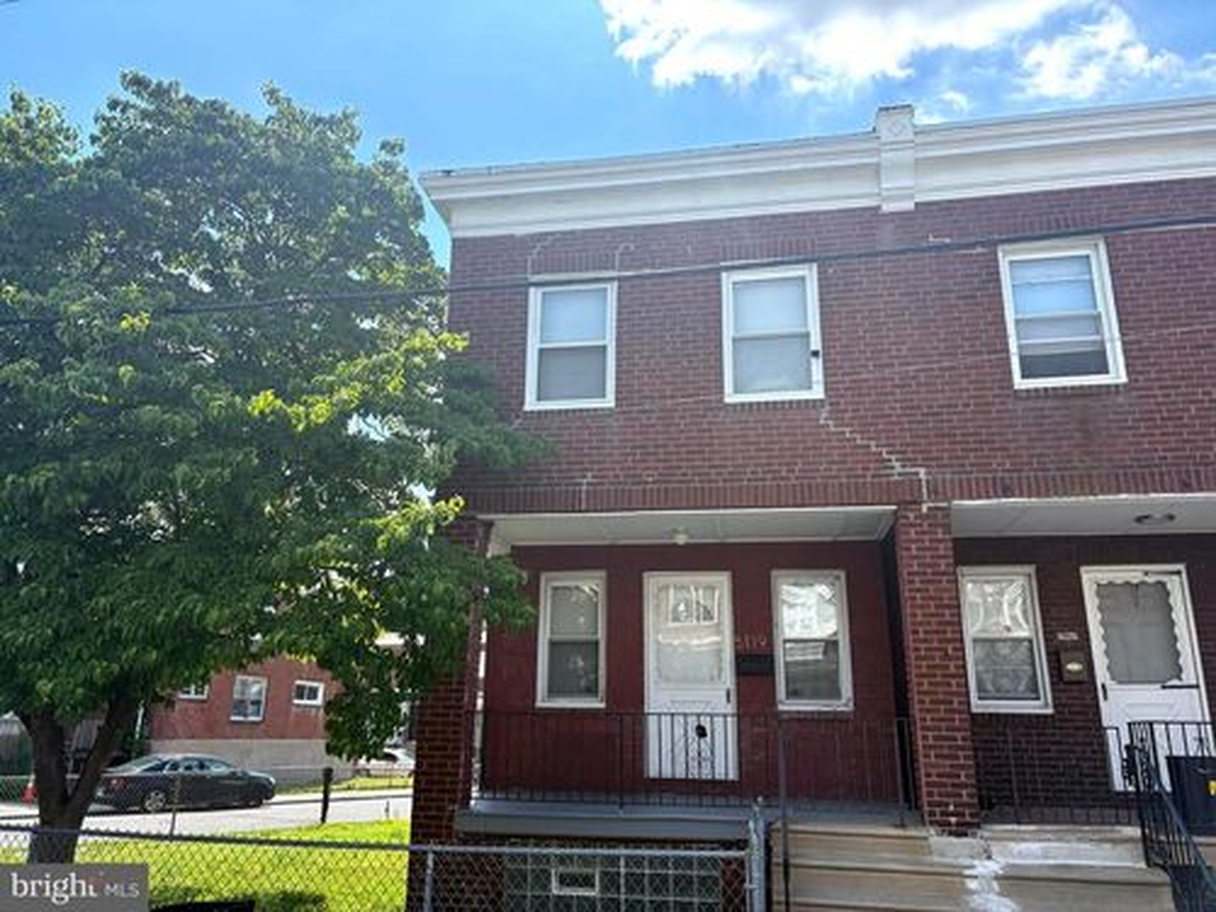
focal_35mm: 26
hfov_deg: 67.3
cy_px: 456
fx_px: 913
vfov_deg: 53.1
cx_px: 608
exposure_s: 1/2639
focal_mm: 5.96
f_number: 1.6
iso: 64
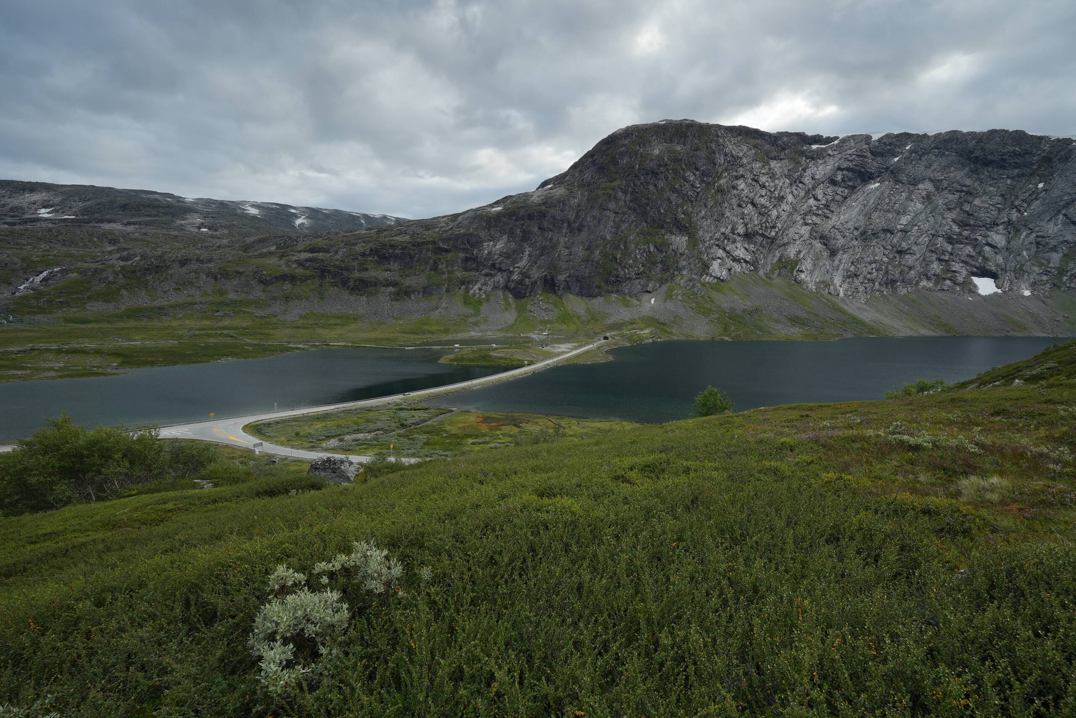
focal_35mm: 16
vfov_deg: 72.1
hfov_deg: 95.0
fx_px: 493
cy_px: 359
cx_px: 538
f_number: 9
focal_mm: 16.5
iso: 400
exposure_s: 1/250
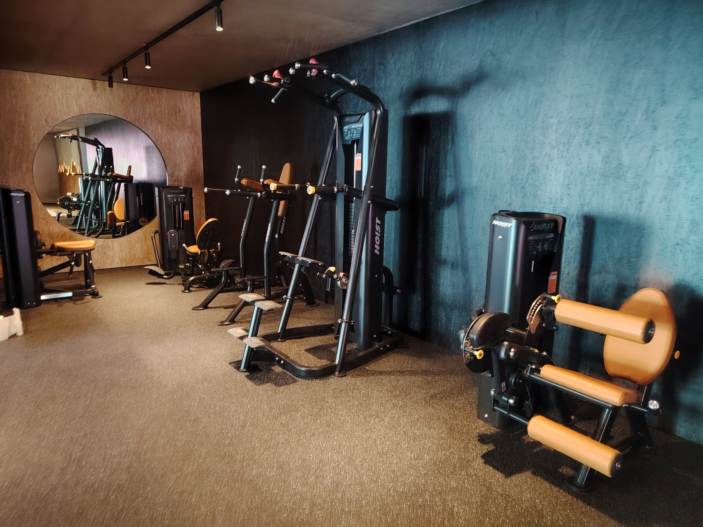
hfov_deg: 71.6
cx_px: 352
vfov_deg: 56.8
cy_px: 264
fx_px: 487
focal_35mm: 24
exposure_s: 1/20
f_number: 1.75
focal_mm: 5.25
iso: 5059
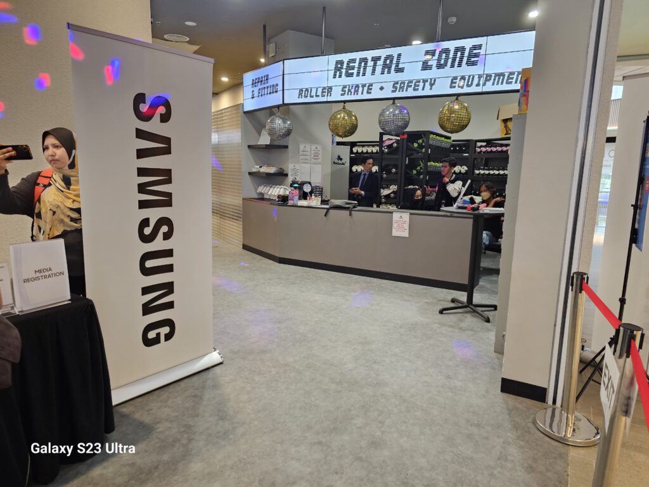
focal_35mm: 23
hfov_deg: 73.9
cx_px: 324
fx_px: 431
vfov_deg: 58.9
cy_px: 244
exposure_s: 1/50
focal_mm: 6.3
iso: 640
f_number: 1.7
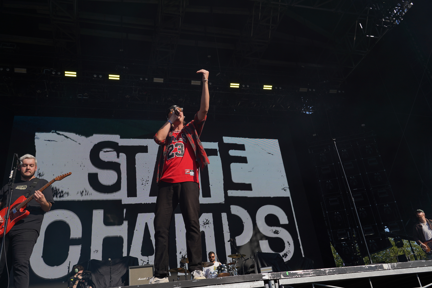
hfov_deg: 61.9
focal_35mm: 30
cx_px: 216
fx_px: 360
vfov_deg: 43.6
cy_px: 144
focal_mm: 30
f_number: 8
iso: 100
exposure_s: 1/500
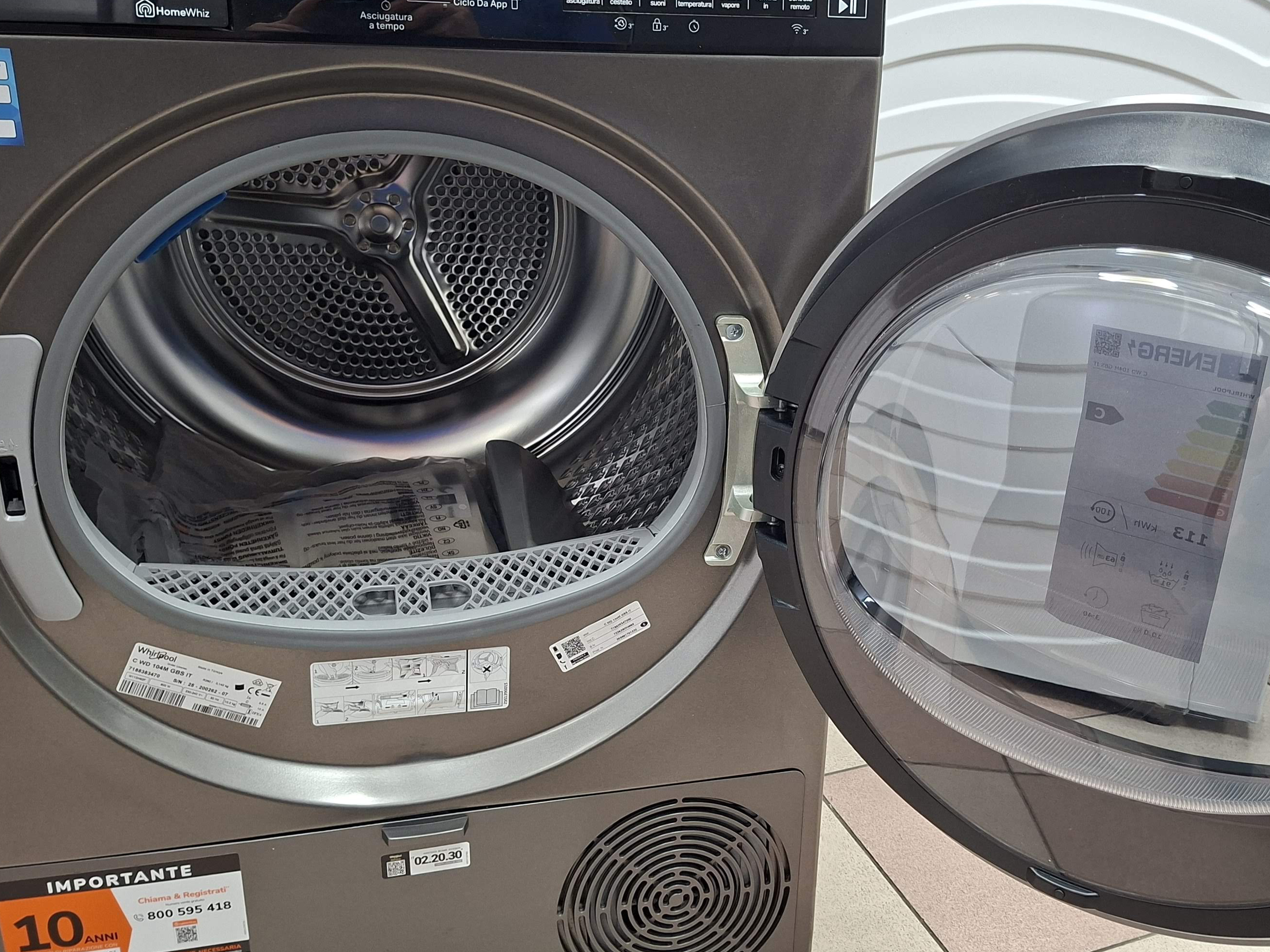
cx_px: 728
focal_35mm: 35
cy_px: 441
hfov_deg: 52.4
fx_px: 1284
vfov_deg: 40.7
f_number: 1.8
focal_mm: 5.54
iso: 250
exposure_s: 1/33
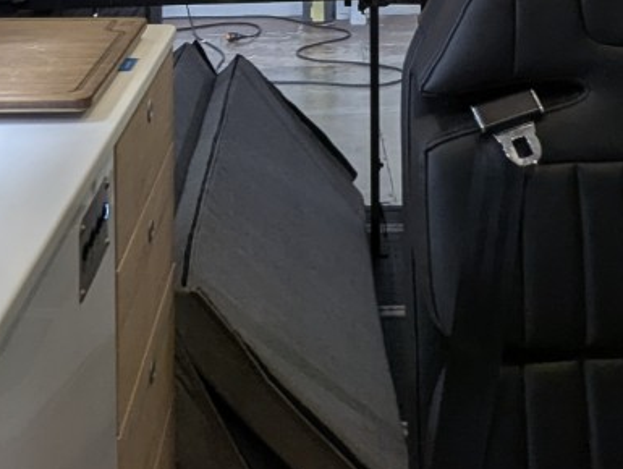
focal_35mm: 58
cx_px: 334
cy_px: -225
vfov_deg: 21.4
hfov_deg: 33.2
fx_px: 1045
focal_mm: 2.35
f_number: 2.2
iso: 112
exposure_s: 1/60
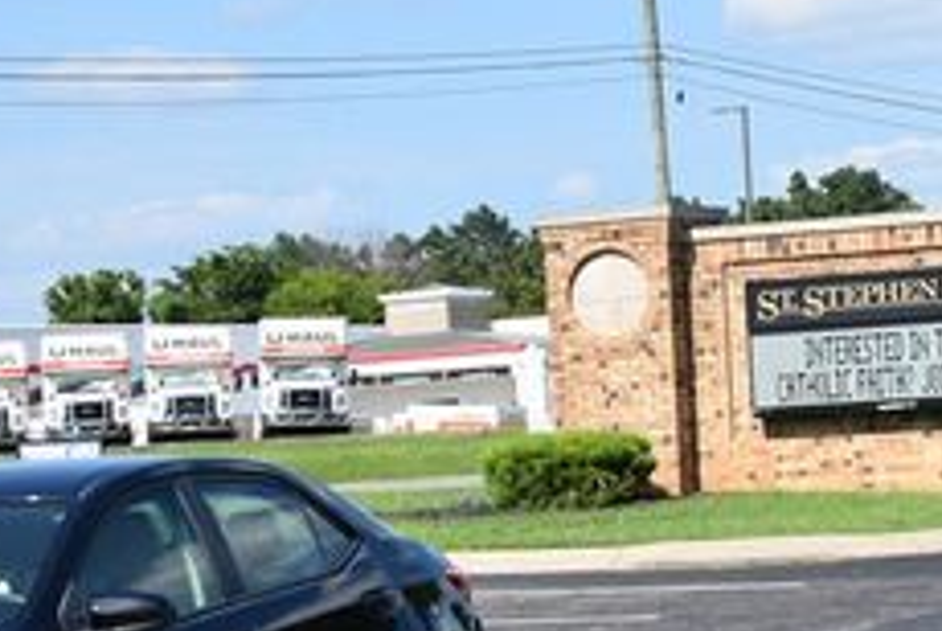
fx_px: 4585
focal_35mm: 175
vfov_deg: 7.9
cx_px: 0
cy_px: 481
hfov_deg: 11.6
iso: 110
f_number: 8
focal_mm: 42
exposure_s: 1/250
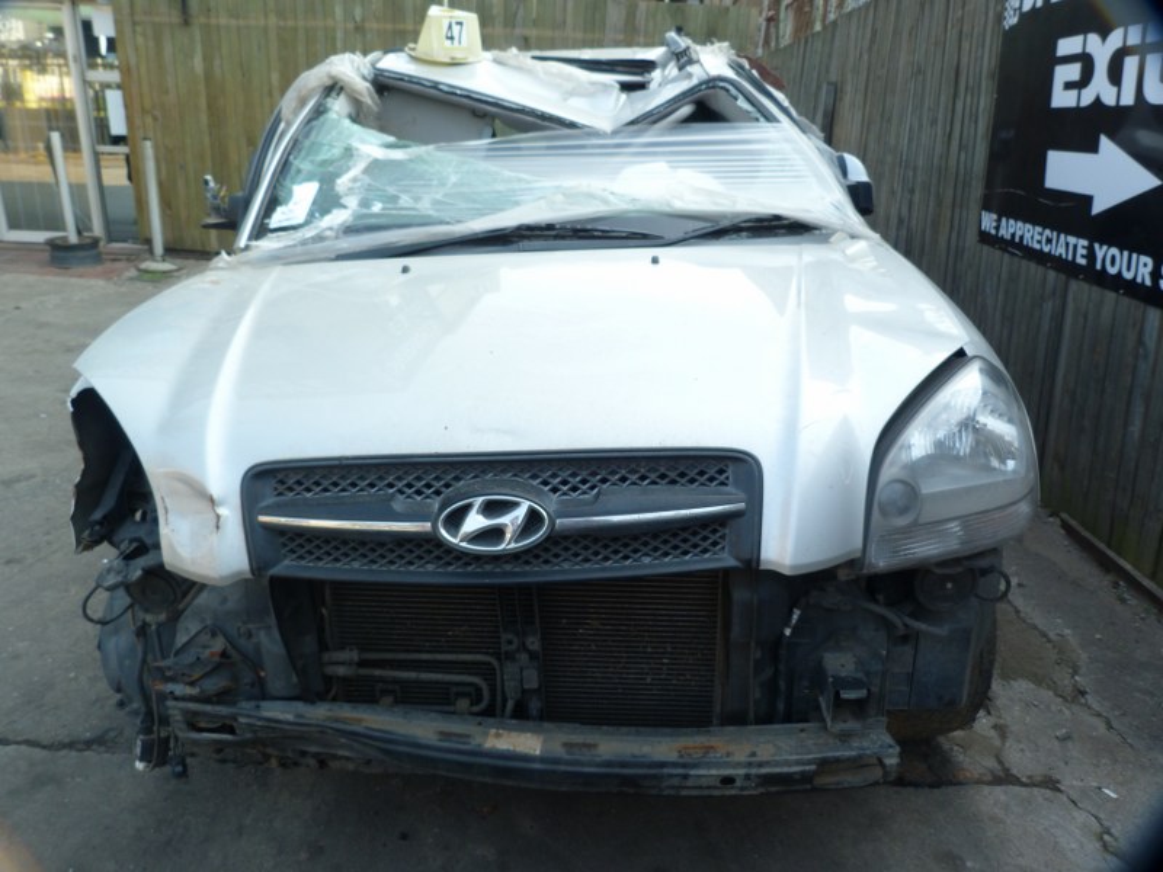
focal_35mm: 25
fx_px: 840
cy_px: 436
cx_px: 582
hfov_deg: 69.4
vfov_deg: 54.9
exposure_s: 1/125
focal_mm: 4.5
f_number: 3.2
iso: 80
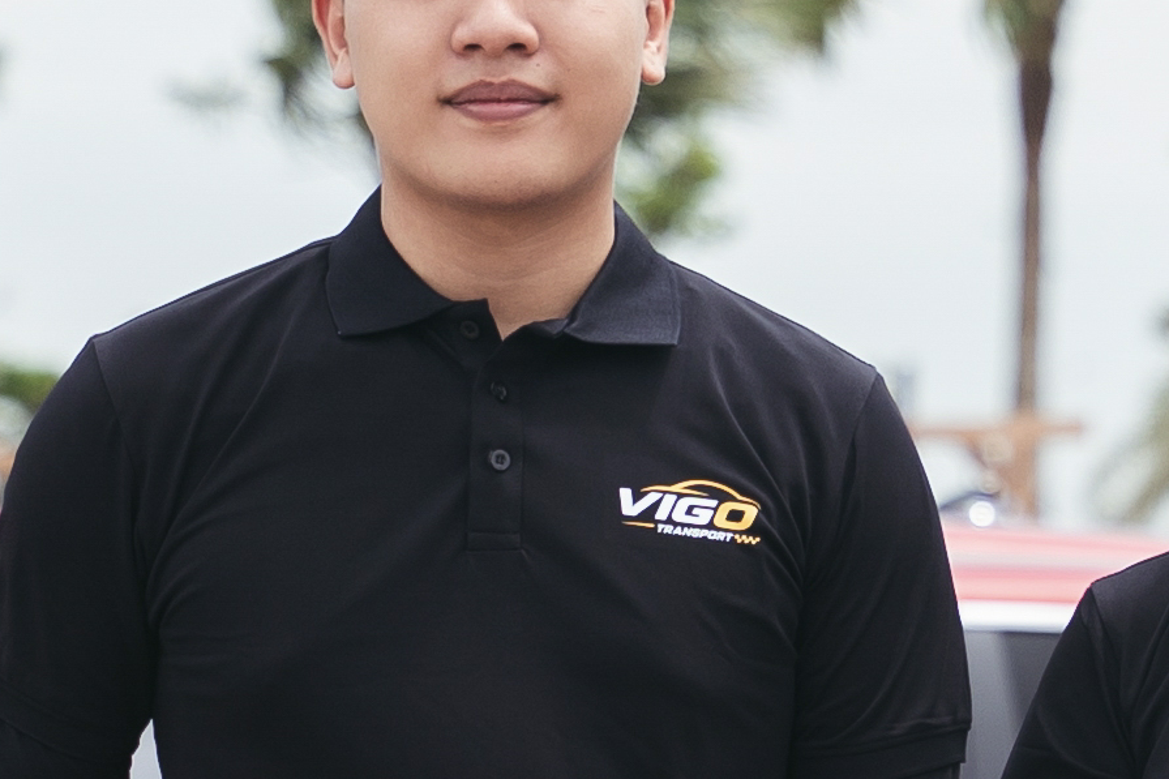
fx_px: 13203
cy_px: 915
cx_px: 909
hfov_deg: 5.1
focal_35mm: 407
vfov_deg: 3.4
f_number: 2.8
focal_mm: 60.7
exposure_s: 1/1250
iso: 100
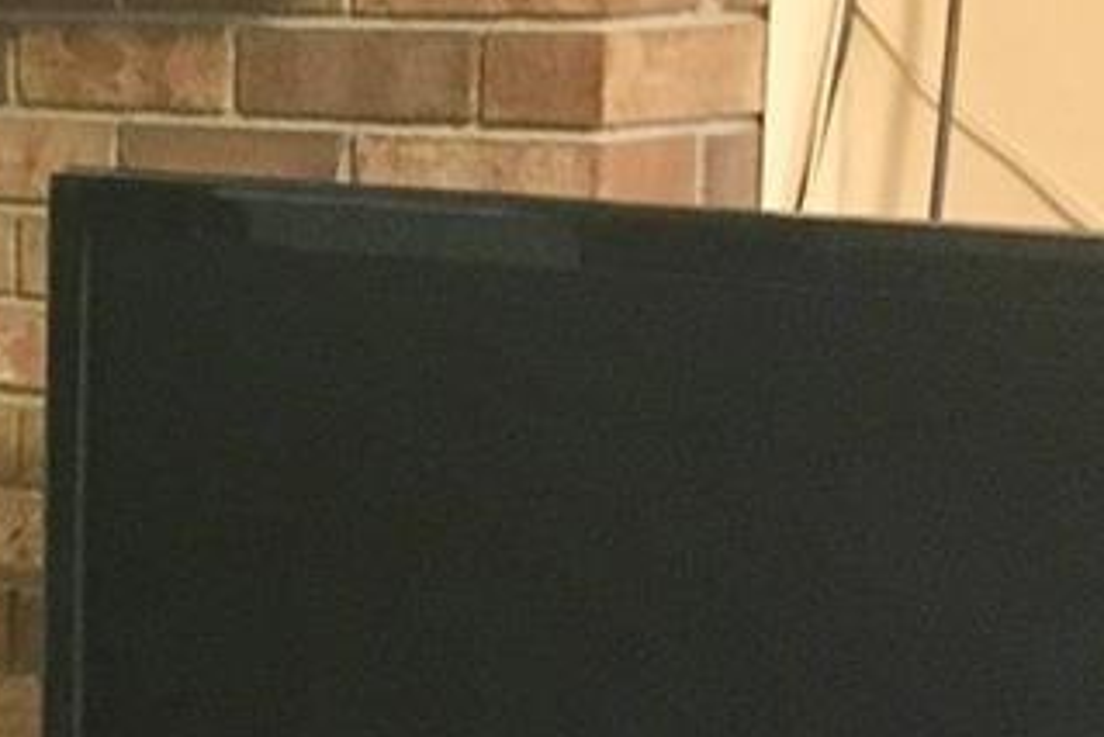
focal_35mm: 136
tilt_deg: -7.2
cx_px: -883
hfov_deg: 13.5
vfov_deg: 10.1
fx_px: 4172
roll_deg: +0.2
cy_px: 453
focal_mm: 4.15
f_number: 2.2
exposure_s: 1/15
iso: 500
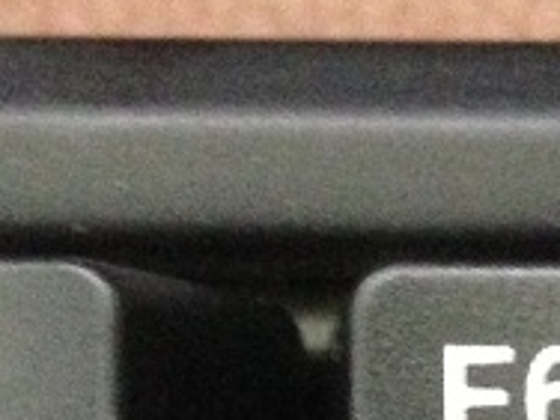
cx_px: 974
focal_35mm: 172
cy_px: 582
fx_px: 2783
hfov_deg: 10.8
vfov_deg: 8.5
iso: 800
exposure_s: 1/15
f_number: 2.4
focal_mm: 4.13
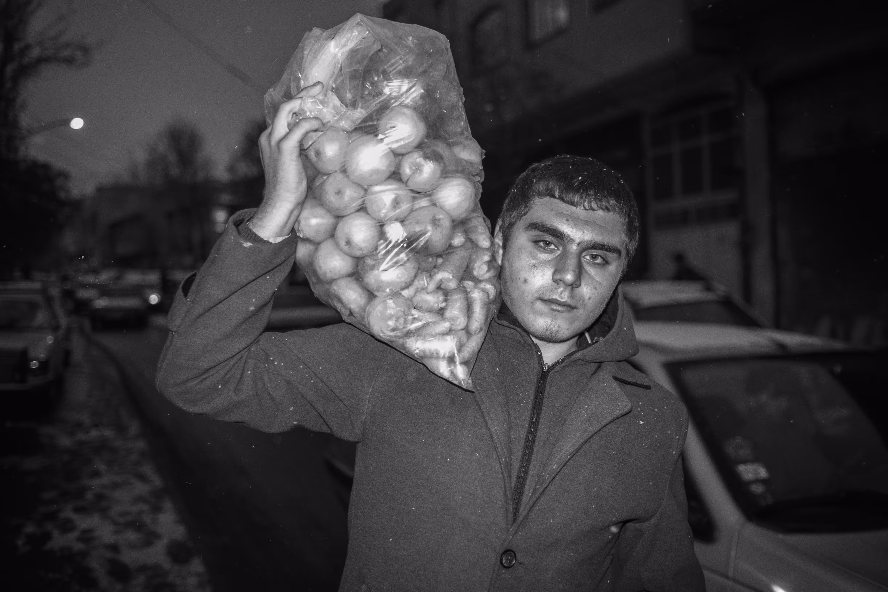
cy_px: 296
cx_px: 444
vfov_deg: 37.9
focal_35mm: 35
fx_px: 863
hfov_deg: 54.4
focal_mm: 23
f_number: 1.6
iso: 800
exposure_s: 1/180
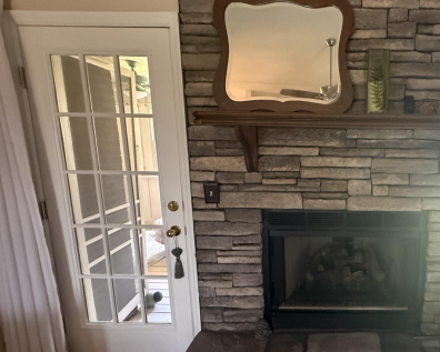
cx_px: 343
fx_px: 300
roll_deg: -0.2
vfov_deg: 60.8
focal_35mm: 23
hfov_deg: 66.8
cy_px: 193
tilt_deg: -10.1
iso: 1000
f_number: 2.2
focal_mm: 2.22
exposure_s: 1/40
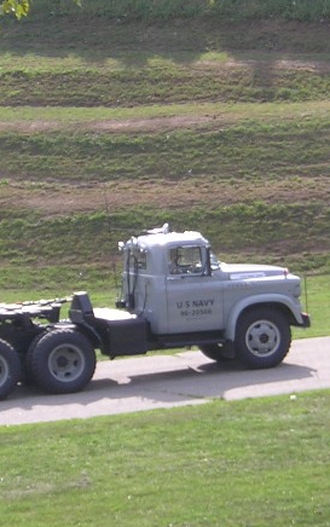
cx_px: 173
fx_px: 3018
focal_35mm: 210
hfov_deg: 6.3
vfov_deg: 10.0
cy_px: 219
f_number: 4.7
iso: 100
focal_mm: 14.1
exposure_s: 1/143
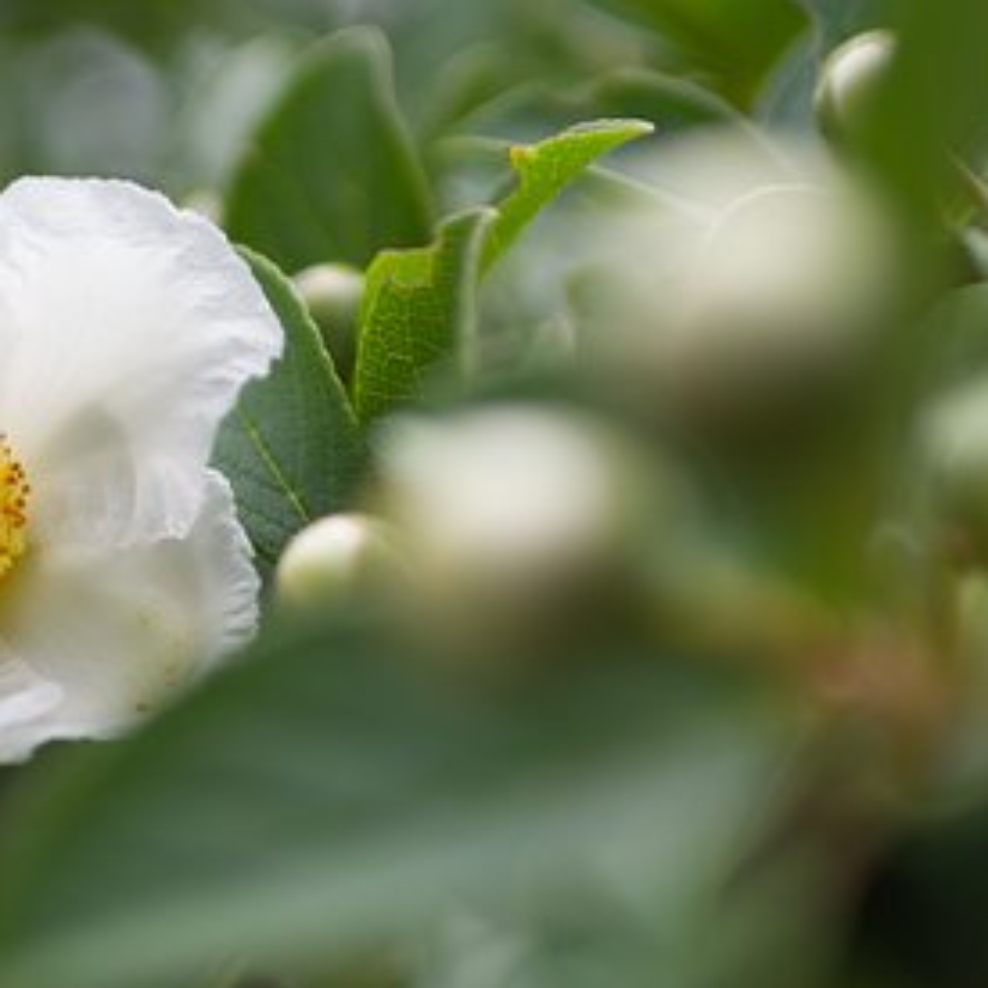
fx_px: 2293
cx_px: 280
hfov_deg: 24.1
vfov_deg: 24.3
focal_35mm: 71
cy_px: 550
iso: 100
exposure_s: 1/1600
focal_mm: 30
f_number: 1.4
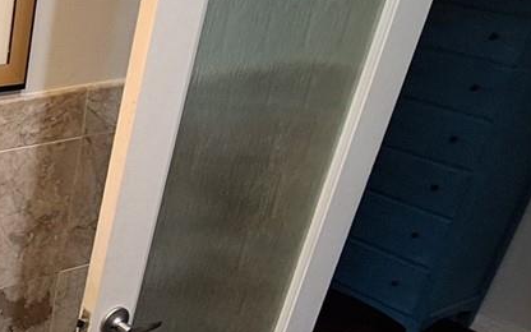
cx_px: -139
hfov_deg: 30.9
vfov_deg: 23.9
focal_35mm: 53
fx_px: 767
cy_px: 287
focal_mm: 1.74
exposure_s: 1/40
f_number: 2.2
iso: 80
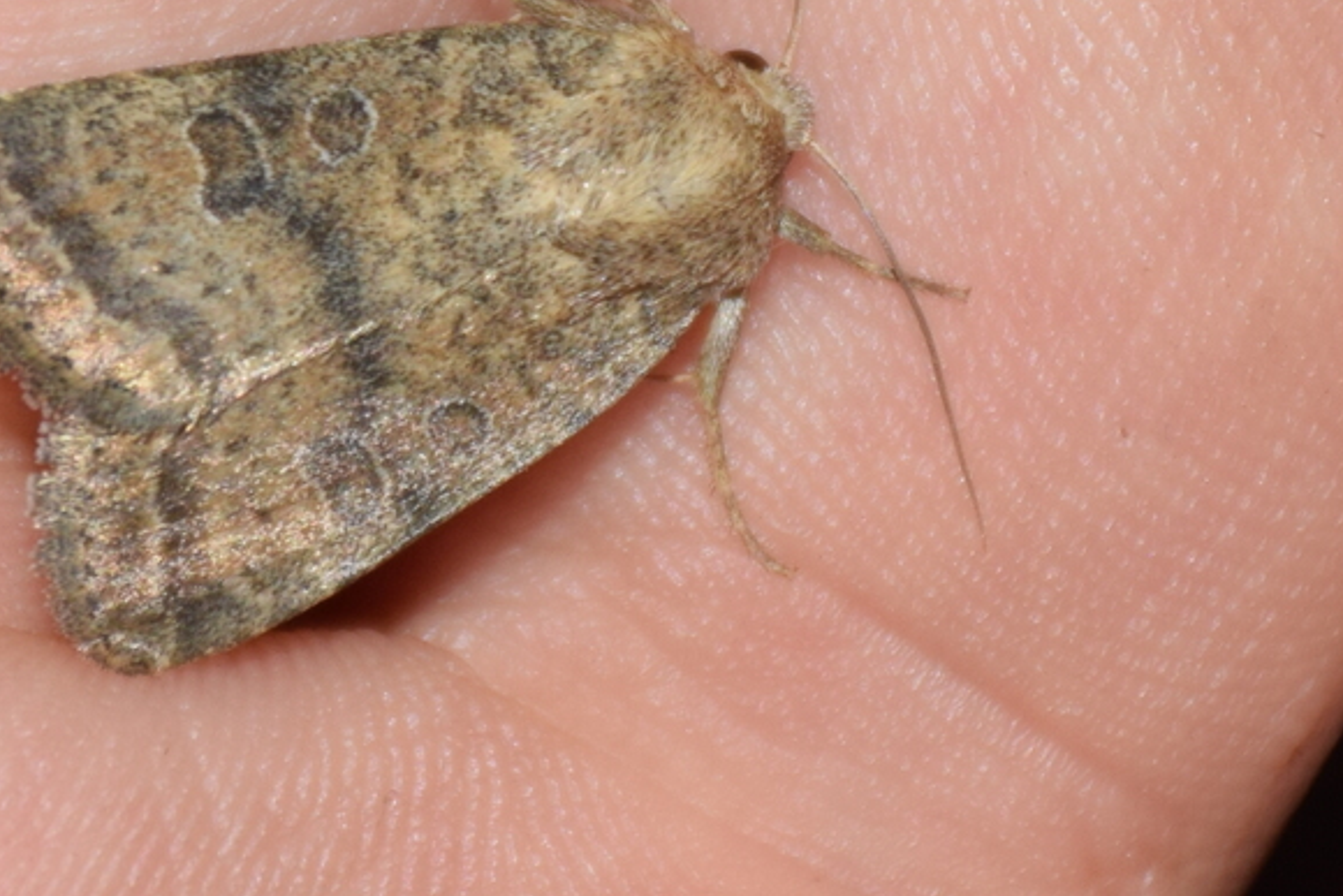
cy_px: 292
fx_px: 11306
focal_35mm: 303
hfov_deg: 6.8
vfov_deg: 4.5
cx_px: 376
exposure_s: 1/60
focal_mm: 122
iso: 320
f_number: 7.1
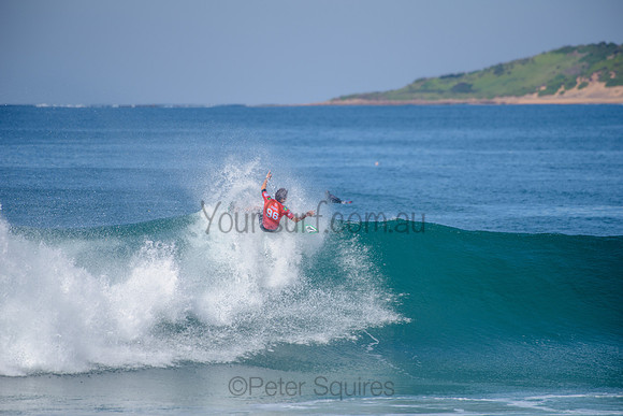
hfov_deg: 4.1
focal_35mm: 500
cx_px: 312
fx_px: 8654
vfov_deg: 2.8
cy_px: 208
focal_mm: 500
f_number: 5.6
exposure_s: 1/2000
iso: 160
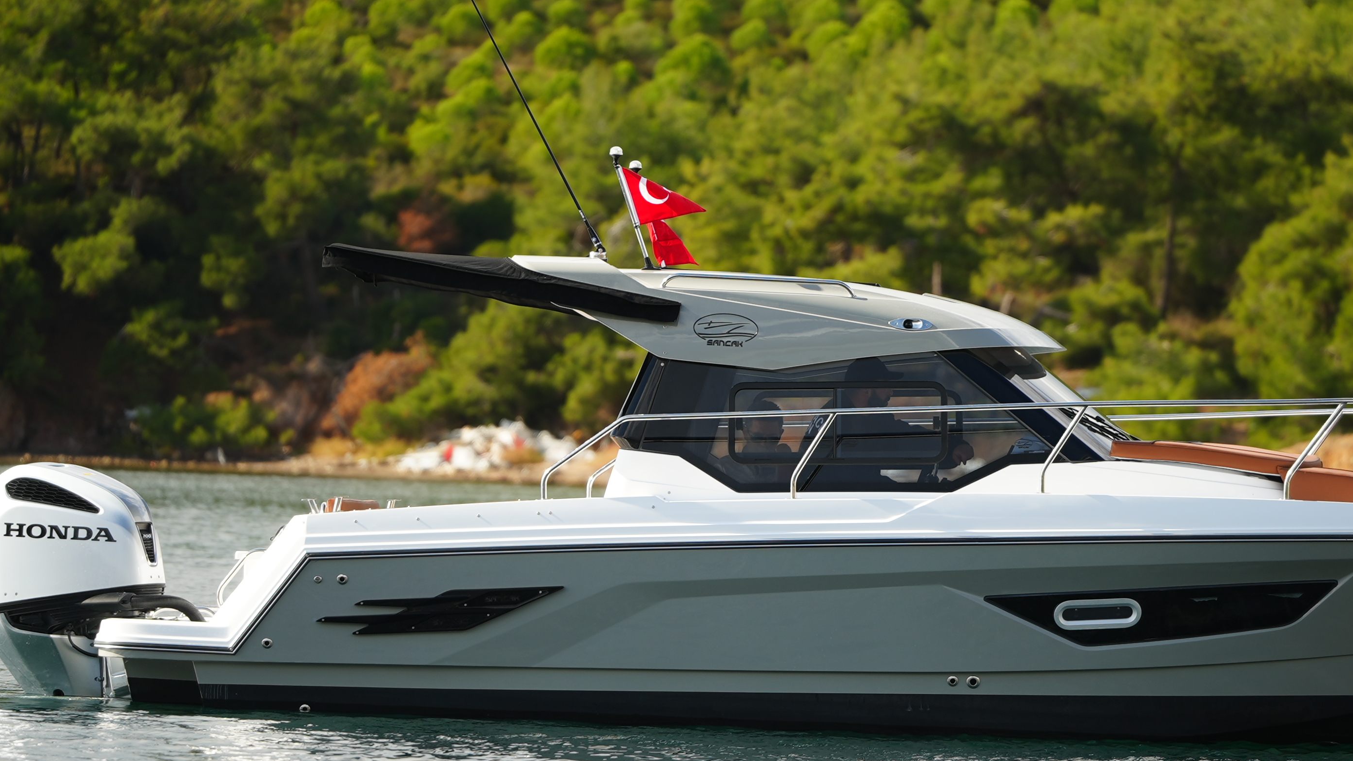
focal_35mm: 229
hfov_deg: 9.4
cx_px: 752
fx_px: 8216
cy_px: 417
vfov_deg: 5.3
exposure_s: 1/400
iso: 100
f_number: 2.8
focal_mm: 143
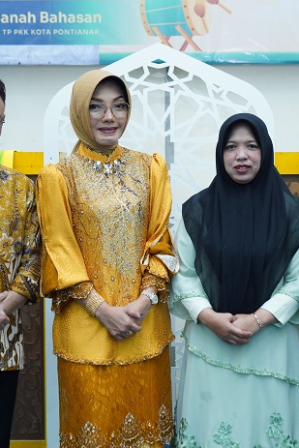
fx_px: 921
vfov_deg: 27.3
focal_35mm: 74
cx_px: 194
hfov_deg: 18.4
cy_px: 224
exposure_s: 1/100
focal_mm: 49
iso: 1250
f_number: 2.8
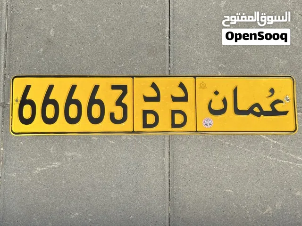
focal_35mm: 48
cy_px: 113
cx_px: 151
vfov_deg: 30.3
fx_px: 419
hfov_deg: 39.7
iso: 64
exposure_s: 1/7634
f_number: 1.78
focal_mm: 6.86
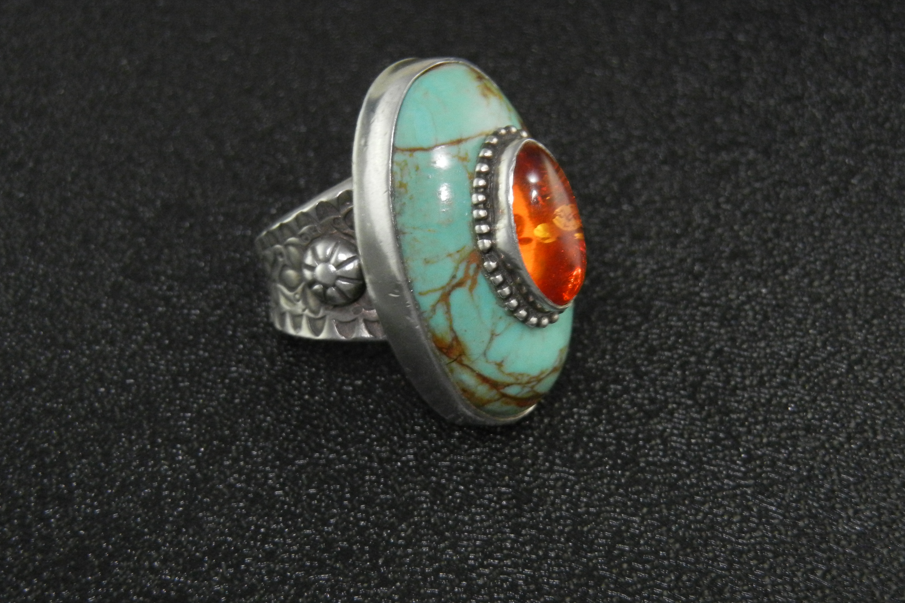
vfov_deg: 21.9
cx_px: 454
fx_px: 1558
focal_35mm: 62
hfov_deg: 32.4
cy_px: 281
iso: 800
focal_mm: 10.6
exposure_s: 1/30
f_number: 8
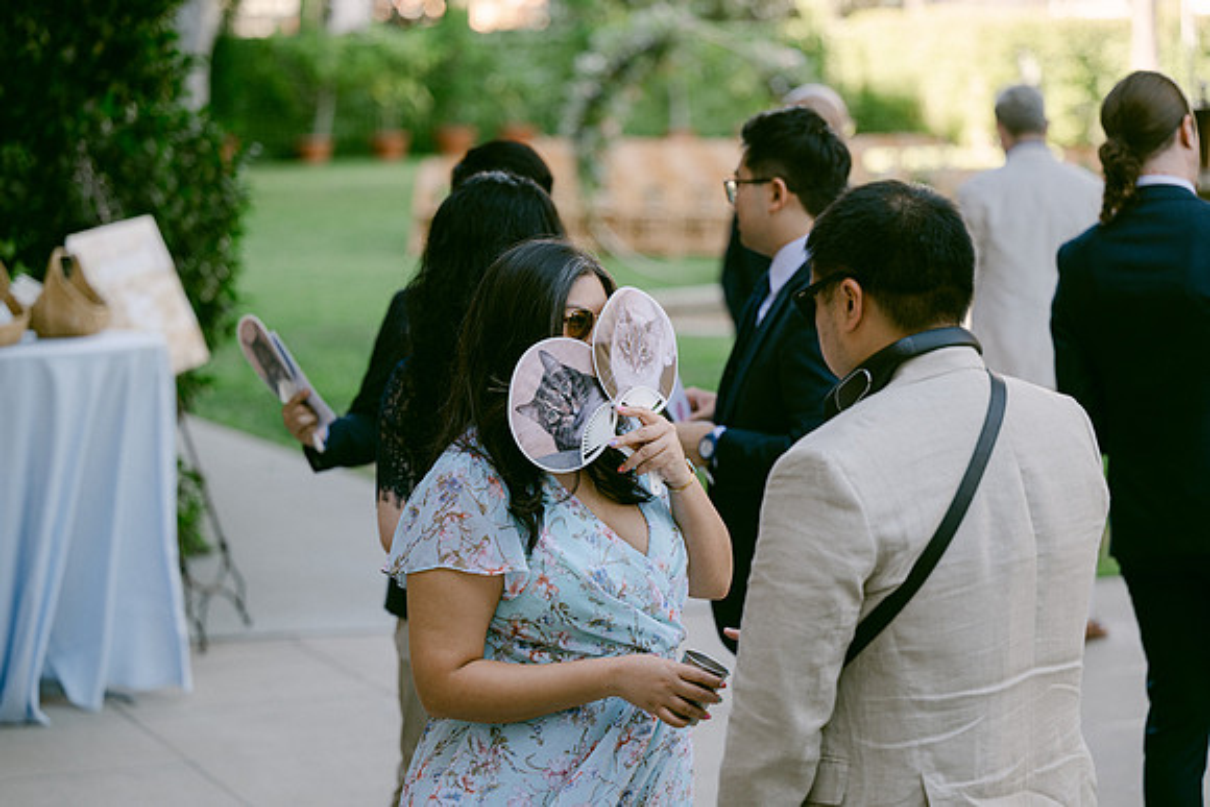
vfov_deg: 13.6
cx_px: 605
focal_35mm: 101
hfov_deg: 20.2
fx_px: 3395
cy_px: 404
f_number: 2.8
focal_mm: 101
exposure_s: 1/160
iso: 80
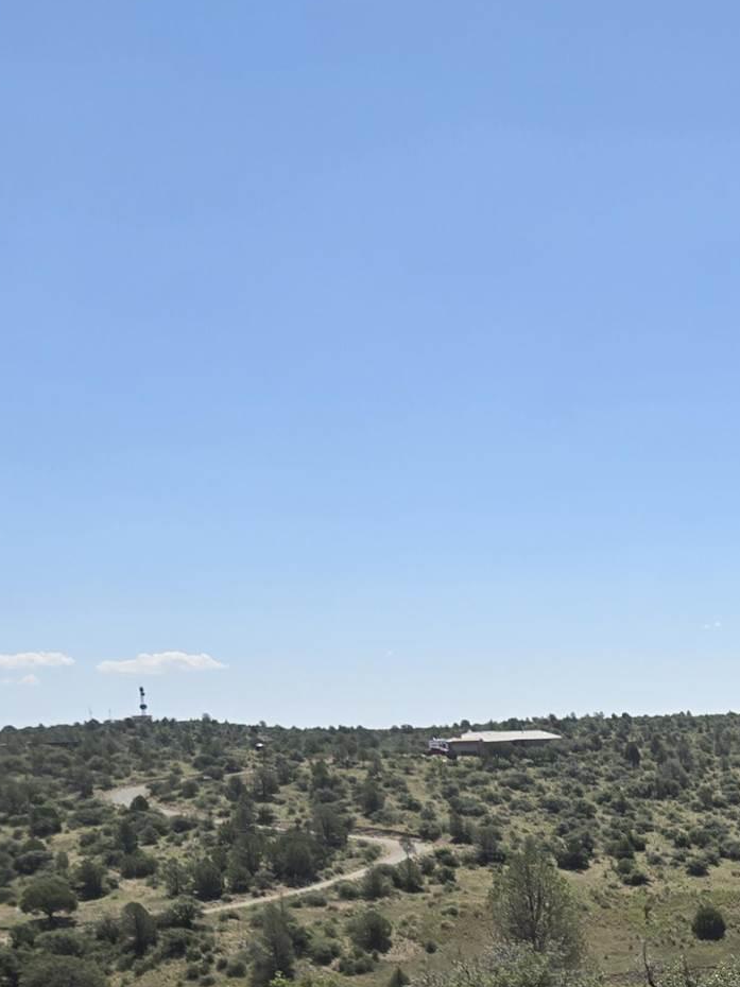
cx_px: 900
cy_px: 920
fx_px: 1625
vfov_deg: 31.9
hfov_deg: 23.3
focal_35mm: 57
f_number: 1.8
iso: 25
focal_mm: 5.4
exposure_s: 1/2621
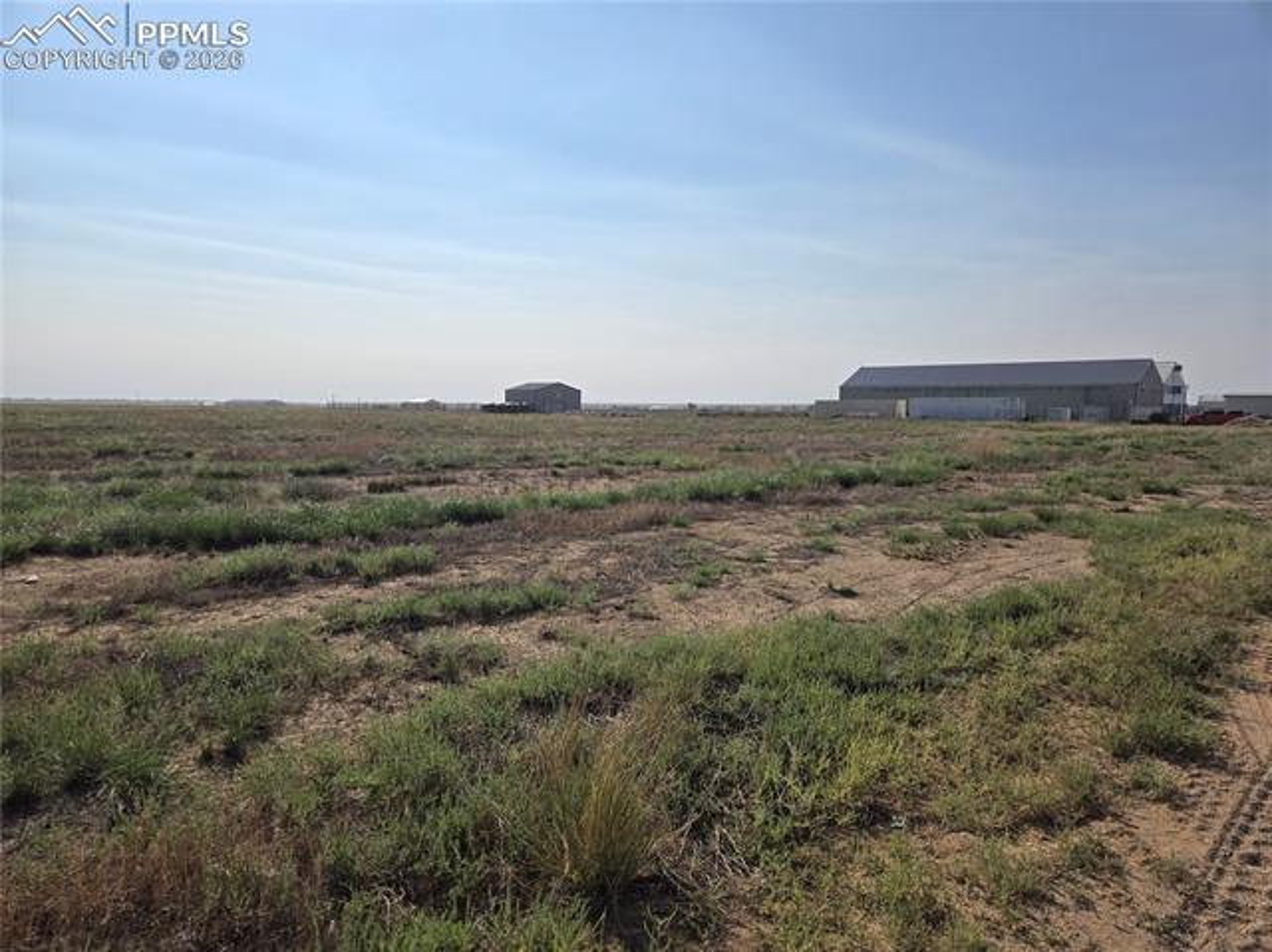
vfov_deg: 58.8
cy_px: 476
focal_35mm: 23
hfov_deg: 74.0
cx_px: 636
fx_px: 845
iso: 25
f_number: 1.8
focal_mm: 5.4
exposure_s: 1/3637
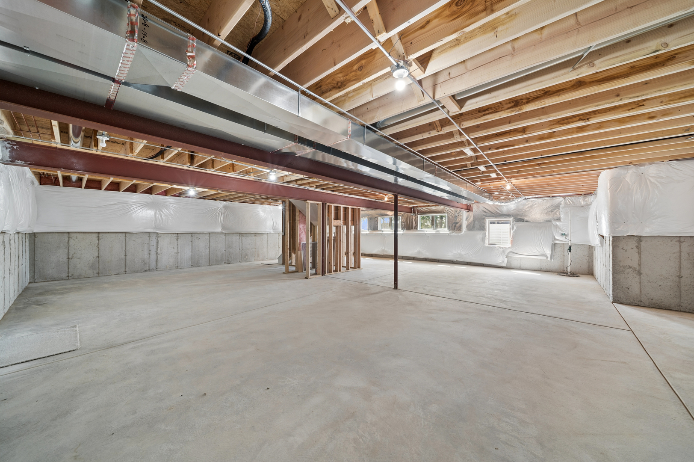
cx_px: 347
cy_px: 231
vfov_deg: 85.4
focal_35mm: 13
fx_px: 250
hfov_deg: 108.4
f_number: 8
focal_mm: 13
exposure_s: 1/5
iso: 400
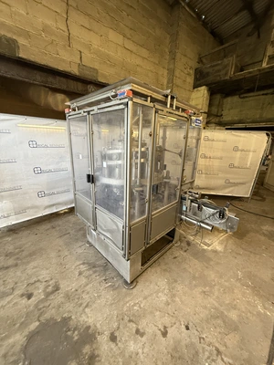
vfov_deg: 102.1
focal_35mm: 14
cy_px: 182
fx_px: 148
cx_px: 137
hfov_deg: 85.7
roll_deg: -2.3
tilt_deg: -14.0
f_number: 2.2
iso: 320
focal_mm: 2.22
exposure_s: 1/50
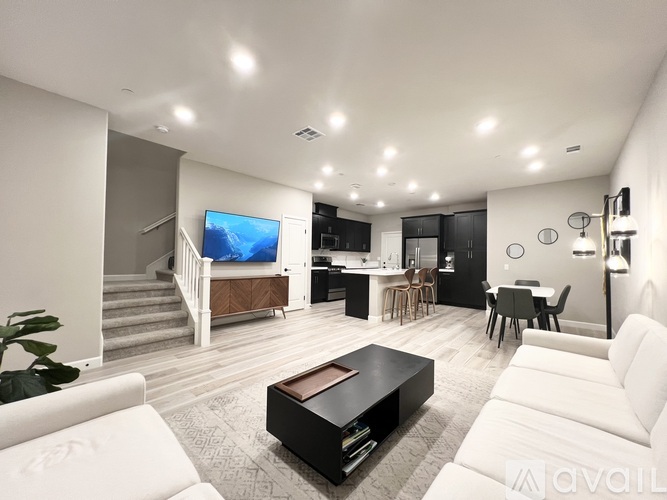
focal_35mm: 13
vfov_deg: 89.9
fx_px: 250
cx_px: 334
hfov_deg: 106.2
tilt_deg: +1.4
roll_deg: -1.2
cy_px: 250
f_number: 1.8
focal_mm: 1.57
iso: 160
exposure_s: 1/60
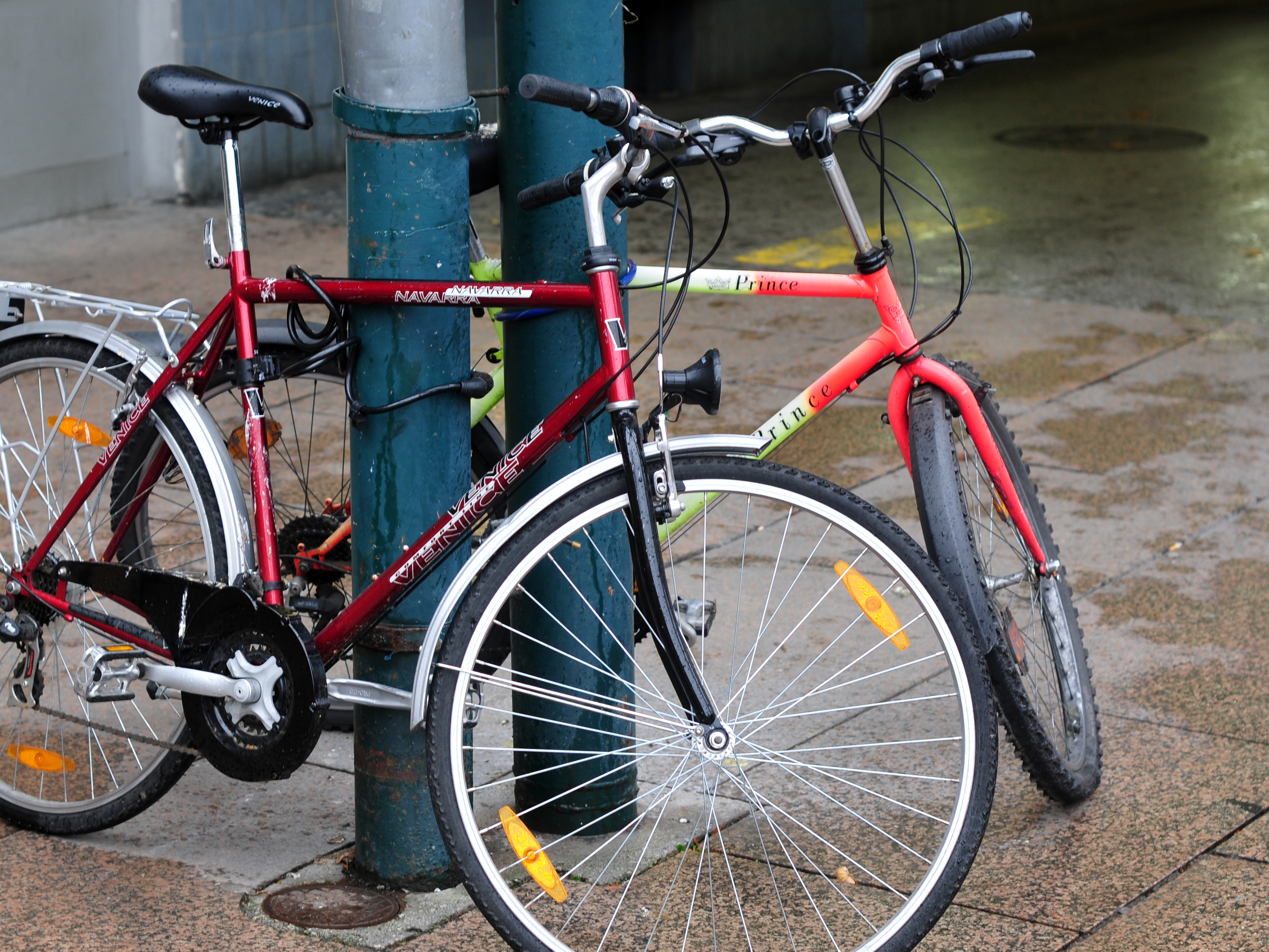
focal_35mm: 91
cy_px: 469
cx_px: 468
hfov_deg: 21.5
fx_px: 3336
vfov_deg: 16.2
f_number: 3.5
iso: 200
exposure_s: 1/50
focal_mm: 50
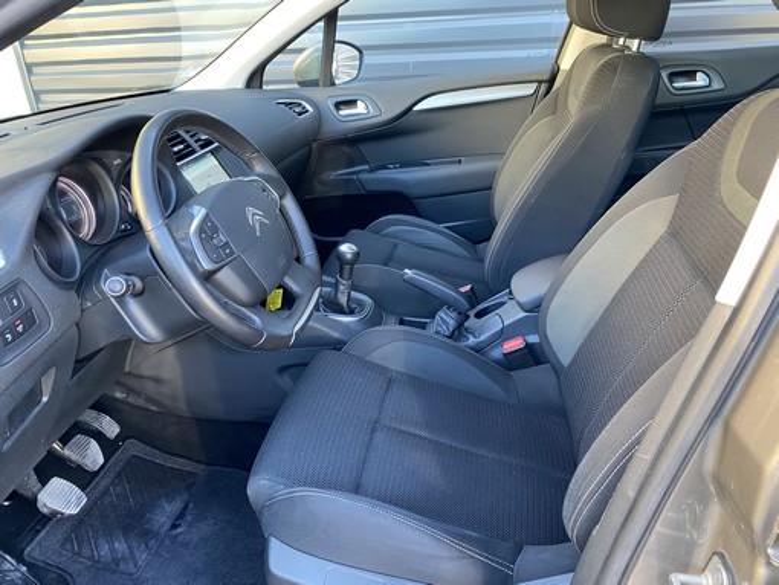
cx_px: 390
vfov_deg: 53.1
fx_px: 585
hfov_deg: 67.3
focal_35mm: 26
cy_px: 292
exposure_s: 1/60
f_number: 1.8
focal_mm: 4.25
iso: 160
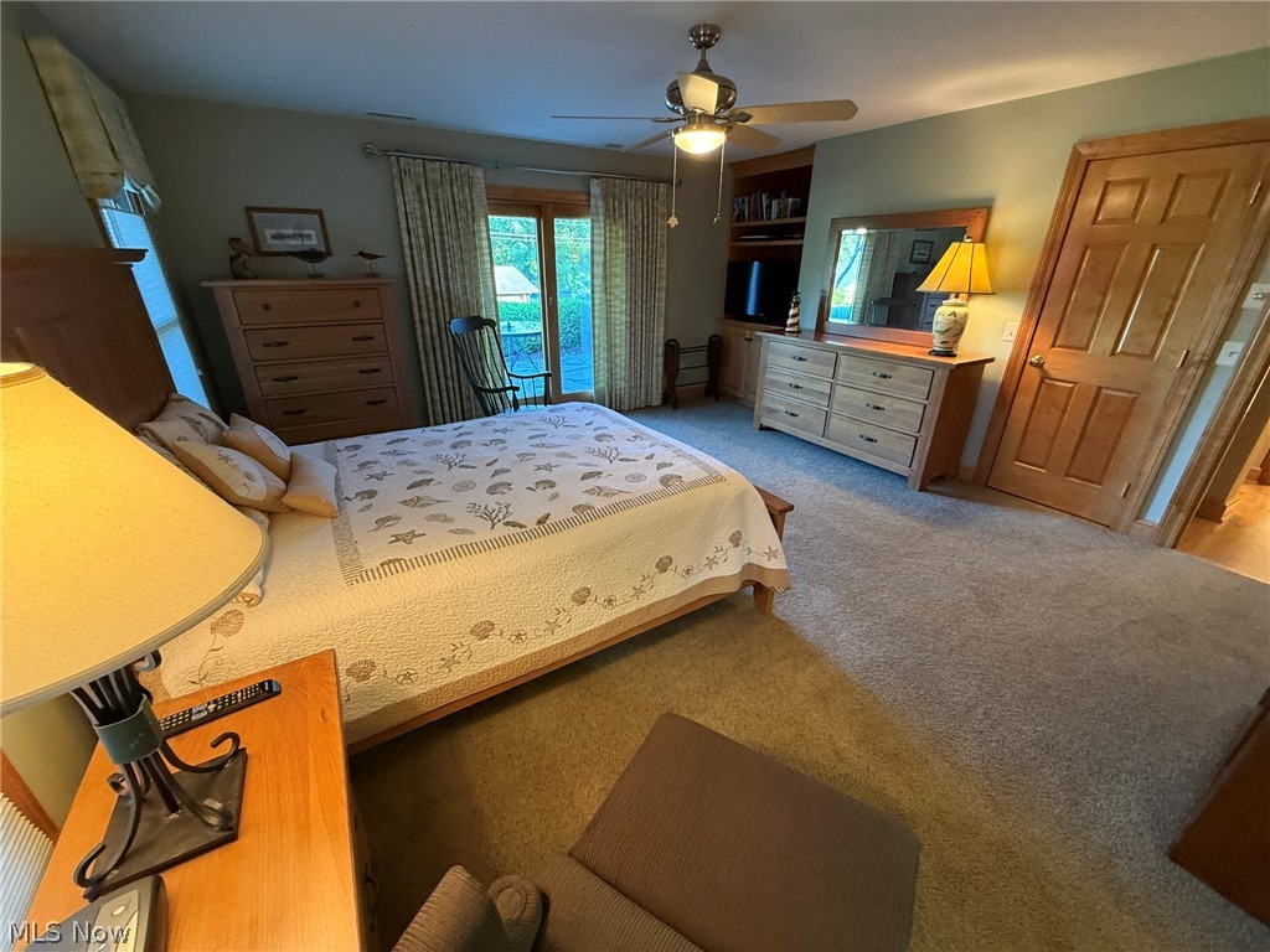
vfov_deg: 85.7
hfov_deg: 102.1
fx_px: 514
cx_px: 635
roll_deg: -1.6
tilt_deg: -20.3
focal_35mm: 14
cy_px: 476
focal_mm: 2.22
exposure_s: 1/60
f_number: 2.2
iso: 400
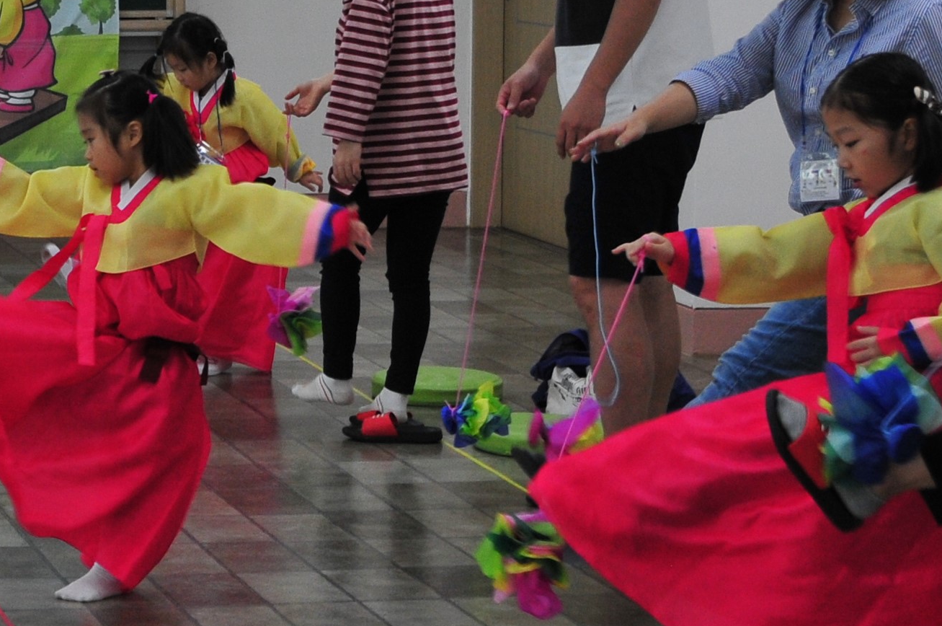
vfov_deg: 10.6
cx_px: -186
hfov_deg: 15.5
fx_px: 3345
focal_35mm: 128
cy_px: 43
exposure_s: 1/100
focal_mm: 26
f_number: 5
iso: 400
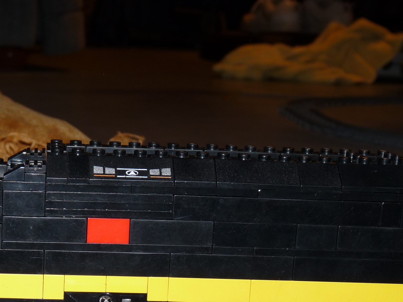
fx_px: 920
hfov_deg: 24.4
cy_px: 219
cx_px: 100
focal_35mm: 79
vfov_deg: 18.6
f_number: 3
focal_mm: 7.6
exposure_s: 1/30
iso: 100
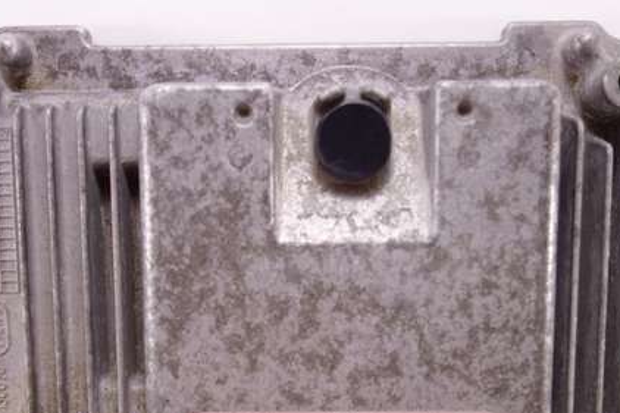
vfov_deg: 25.7
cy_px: 364
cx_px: 288
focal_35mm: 51
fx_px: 878
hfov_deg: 38.9
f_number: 1.8
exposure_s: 1/100
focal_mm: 10.4
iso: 125
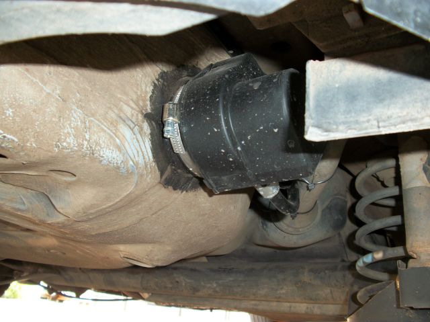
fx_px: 434
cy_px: 161
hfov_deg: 52.7
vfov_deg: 40.6
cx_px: 215
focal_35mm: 35
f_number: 3.1
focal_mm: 6.3
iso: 80
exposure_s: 1/30
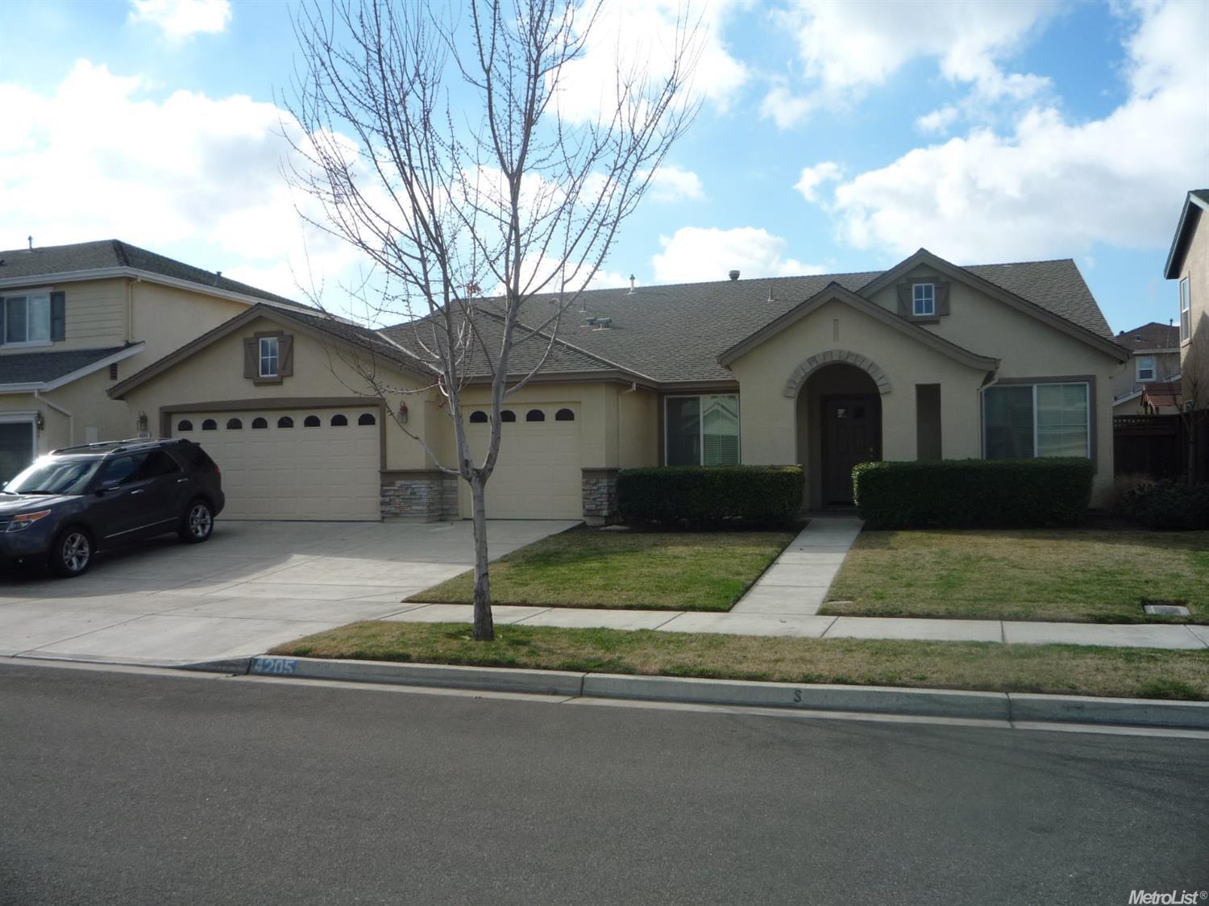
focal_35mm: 30
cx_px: 604
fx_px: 1047
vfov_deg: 46.8
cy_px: 453
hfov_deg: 60.0
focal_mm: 5.2
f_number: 5
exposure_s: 1/400
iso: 100
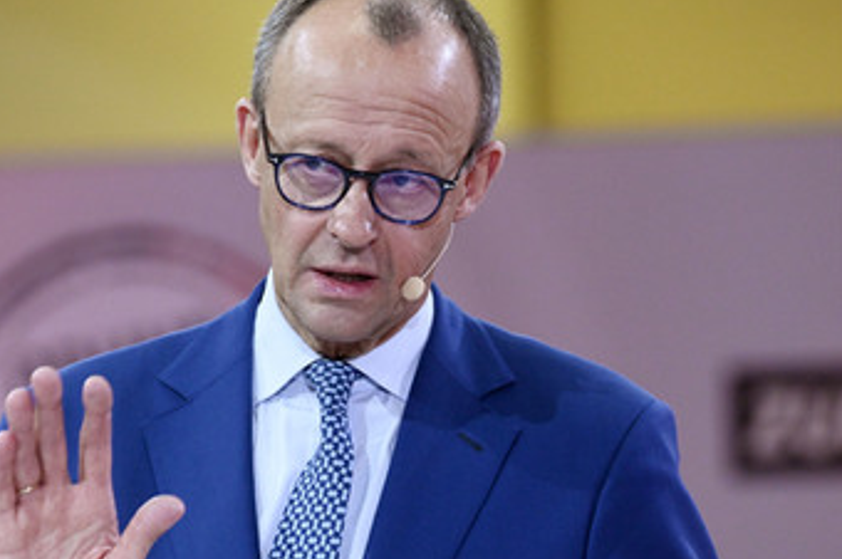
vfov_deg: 2.1
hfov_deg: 3.1
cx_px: 375
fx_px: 15492
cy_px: 287
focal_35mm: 663
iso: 6400
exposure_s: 1/320
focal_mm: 500
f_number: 8
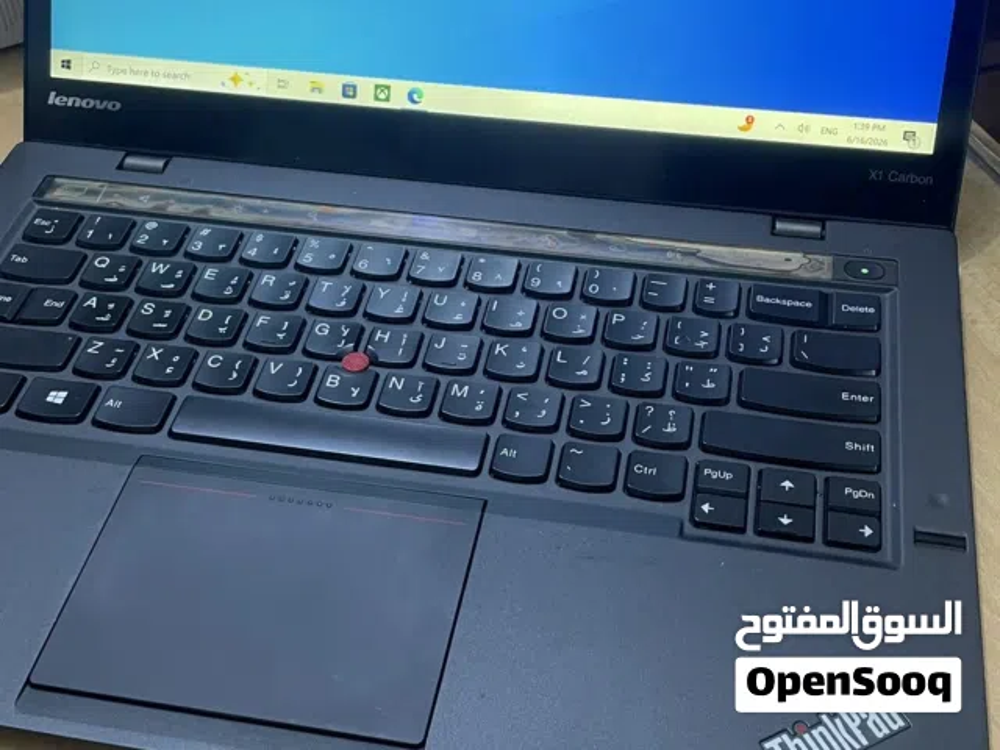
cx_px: 500
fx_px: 751
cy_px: 375
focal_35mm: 26
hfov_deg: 67.3
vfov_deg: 53.1
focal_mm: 4.2
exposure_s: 1/50
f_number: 1.6
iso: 125
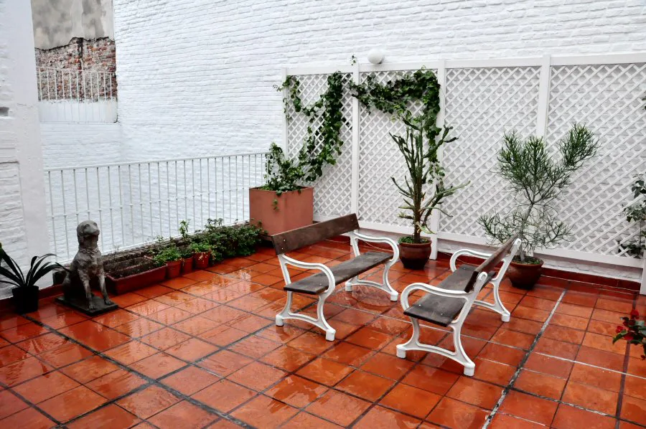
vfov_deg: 47.8
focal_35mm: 27
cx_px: 323
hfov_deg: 67.4
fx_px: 484
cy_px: 214
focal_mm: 18
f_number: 10
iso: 2500
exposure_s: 1/400
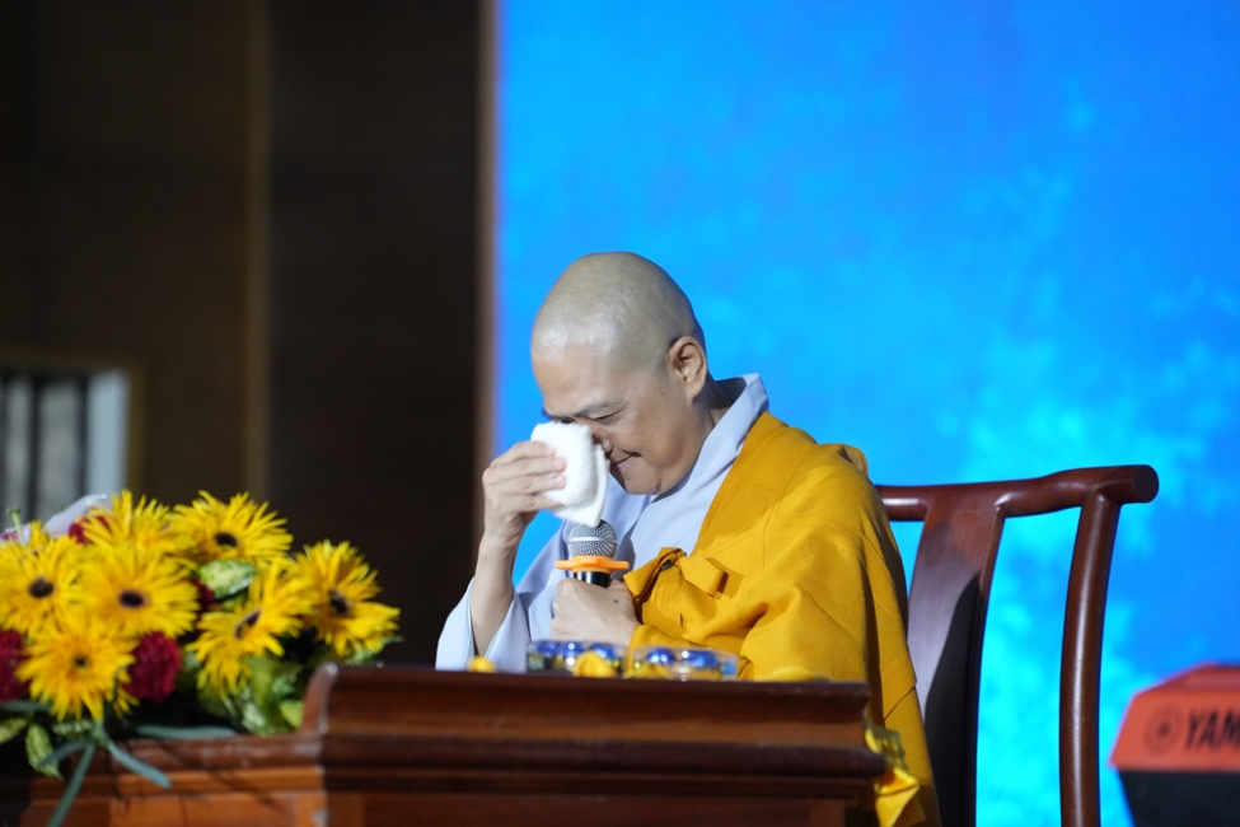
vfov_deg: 9.1
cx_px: 620
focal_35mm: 150
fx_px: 5166
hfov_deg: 13.7
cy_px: 414
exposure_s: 1/100
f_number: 3.2
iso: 5000
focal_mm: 150
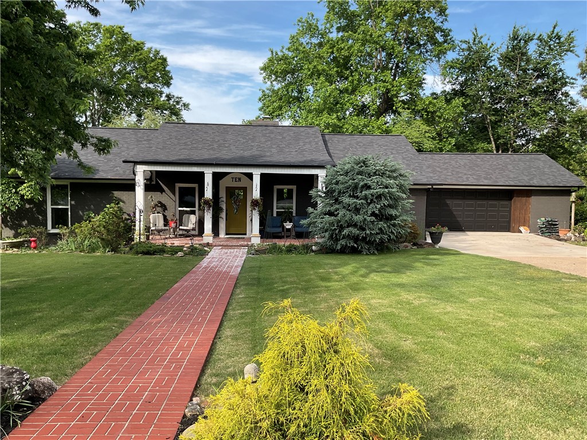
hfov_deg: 61.7
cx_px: 294
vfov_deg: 48.2
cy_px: 220
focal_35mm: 29
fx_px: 492
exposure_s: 1/457
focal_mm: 3
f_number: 1.8
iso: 16
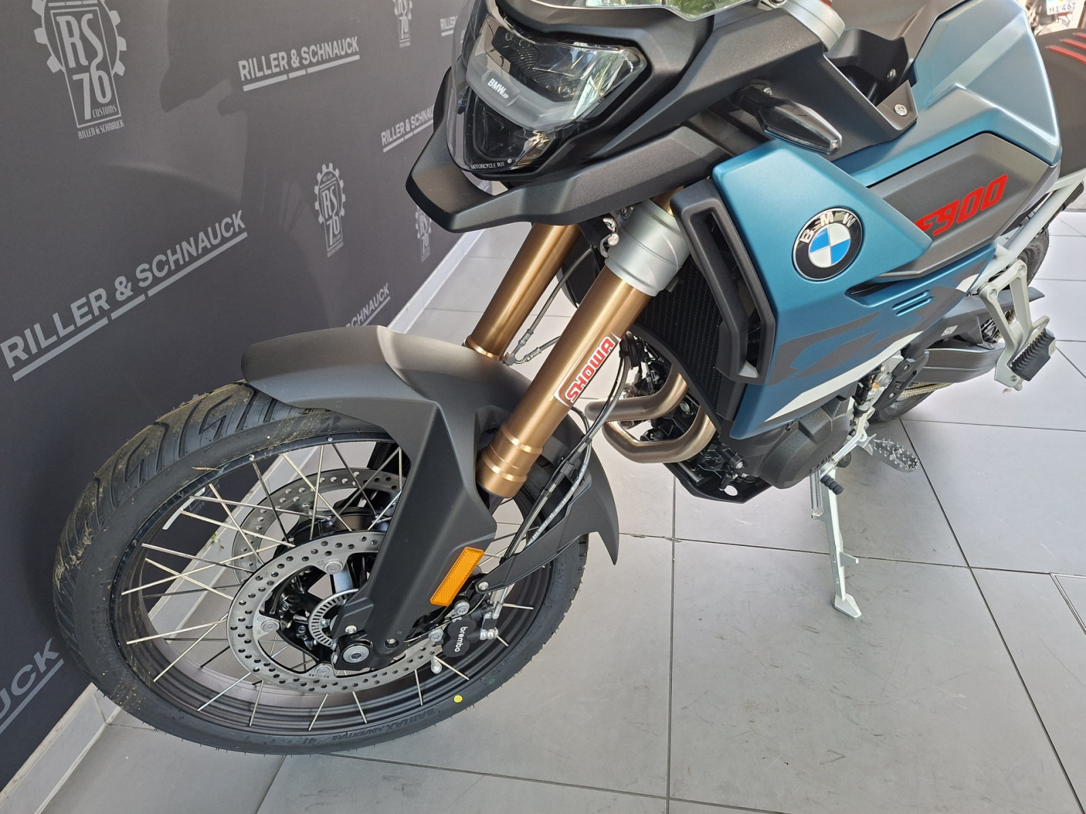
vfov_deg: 58.9
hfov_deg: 73.9
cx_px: 543
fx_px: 722
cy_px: 407
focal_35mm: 23
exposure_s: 1/120
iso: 200
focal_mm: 5.54
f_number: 1.8
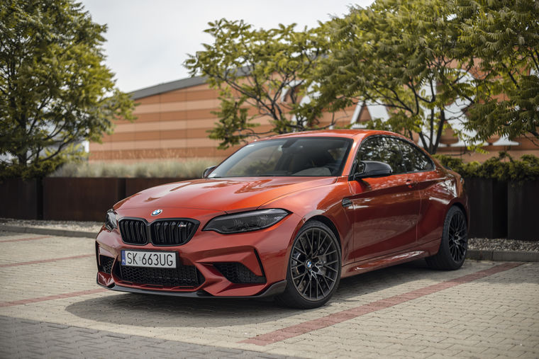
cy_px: 180
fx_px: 749
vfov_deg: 27.0
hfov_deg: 39.6
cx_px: 270
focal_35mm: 50
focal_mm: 50
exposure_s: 1/1600
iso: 100
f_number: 2
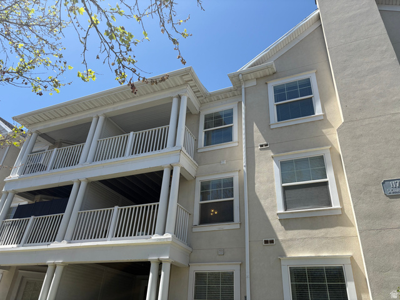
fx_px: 300
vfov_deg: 53.1
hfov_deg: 67.3
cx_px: 200
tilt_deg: +30.2
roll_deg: -4.4
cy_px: 150
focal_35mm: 26
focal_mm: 5.96
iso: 50
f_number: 1.6
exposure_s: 1/2451
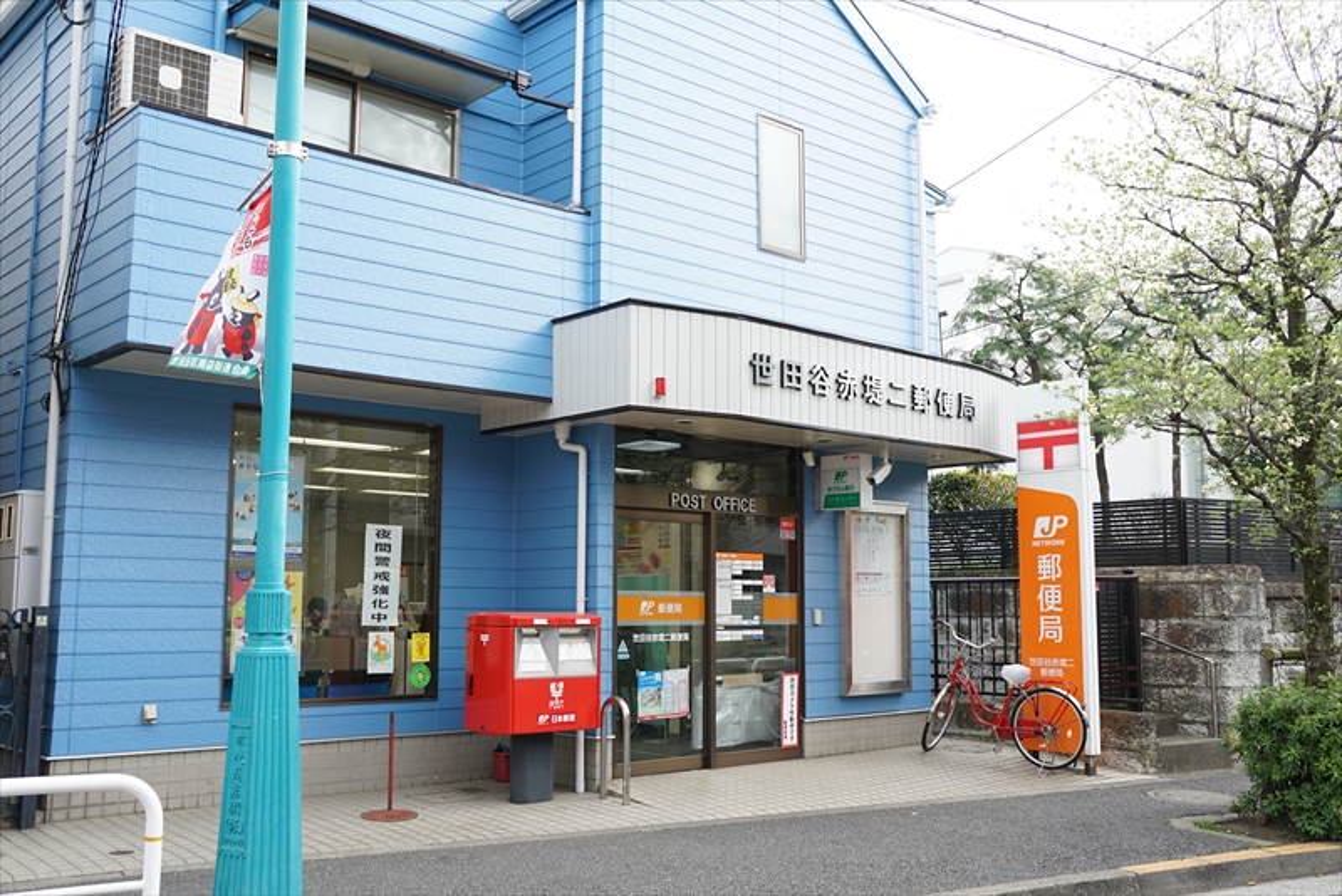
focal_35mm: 34
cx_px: 671
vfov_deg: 38.9
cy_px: 448
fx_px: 1268
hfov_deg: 55.8
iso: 100
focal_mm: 23
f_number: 5.6
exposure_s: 1/60
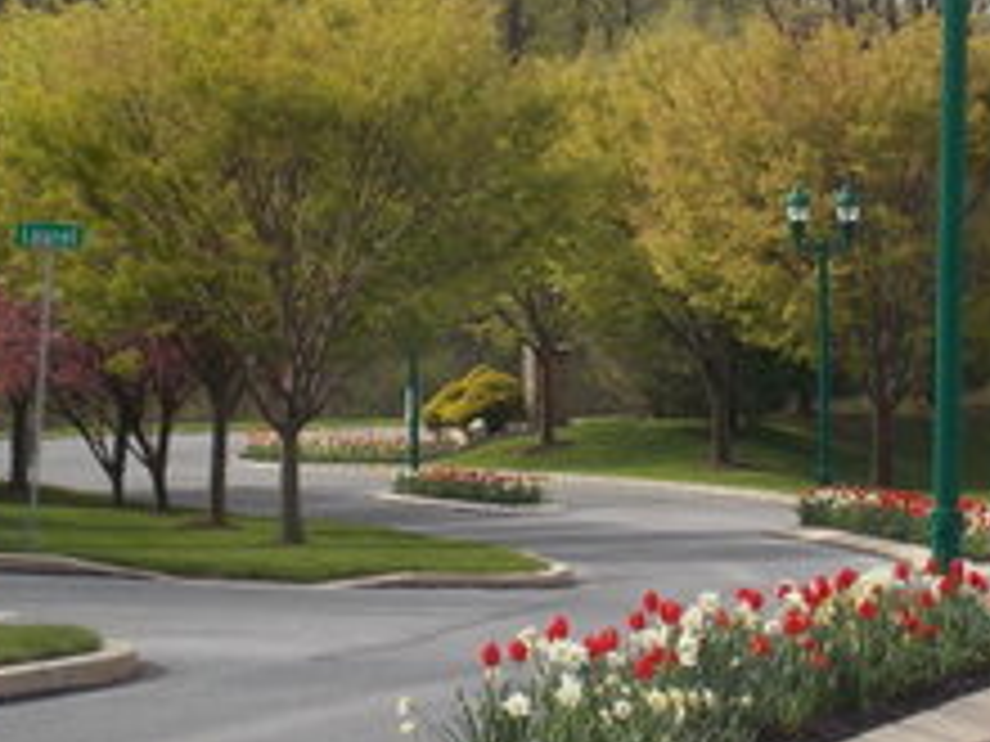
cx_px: 533
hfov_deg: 14.5
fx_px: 3890
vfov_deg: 10.9
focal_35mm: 136
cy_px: 337
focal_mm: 12.5
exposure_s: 1/320
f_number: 4.2
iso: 80
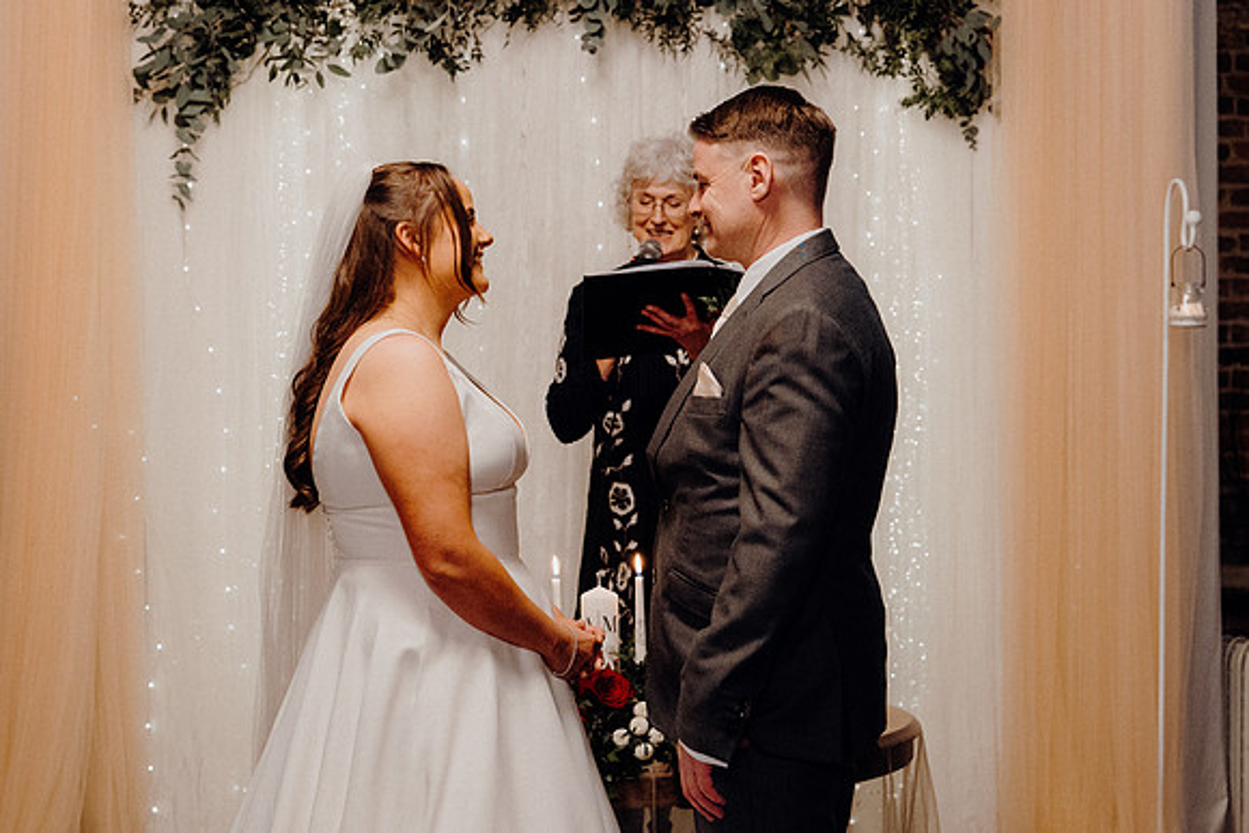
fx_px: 2290
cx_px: 624
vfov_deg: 20.6
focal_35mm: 66
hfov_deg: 30.5
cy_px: 416
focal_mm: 44
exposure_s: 1/160
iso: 2500
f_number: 3.5
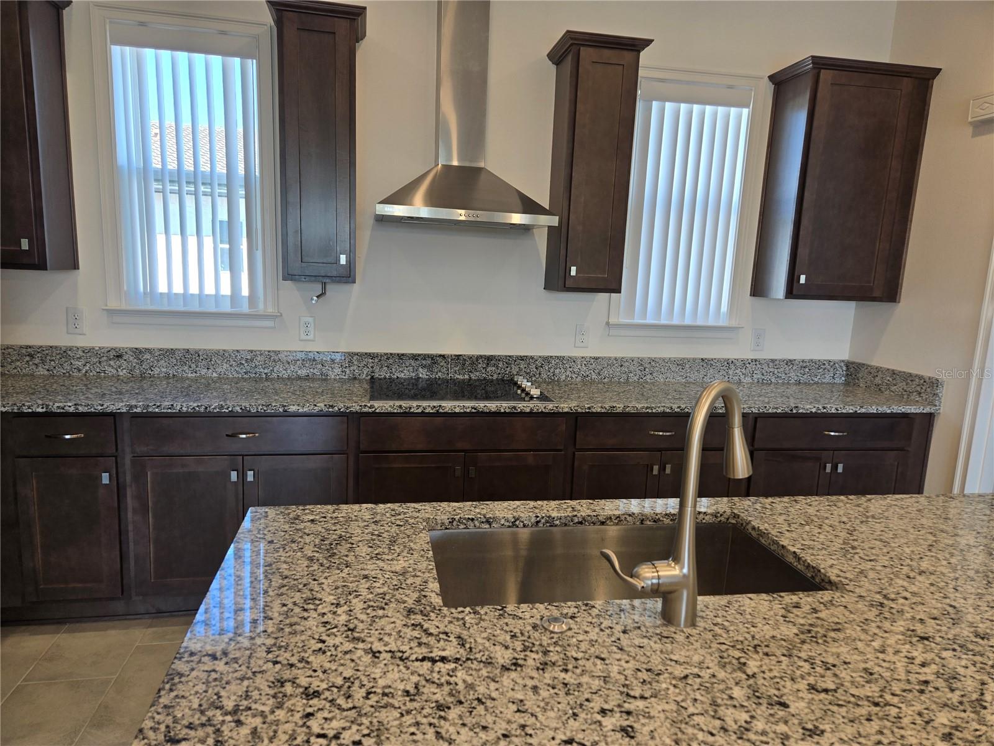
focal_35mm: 23
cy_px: 373
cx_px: 497
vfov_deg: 58.9
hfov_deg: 73.9
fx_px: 660
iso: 50
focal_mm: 5.4
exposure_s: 1/120
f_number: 1.8
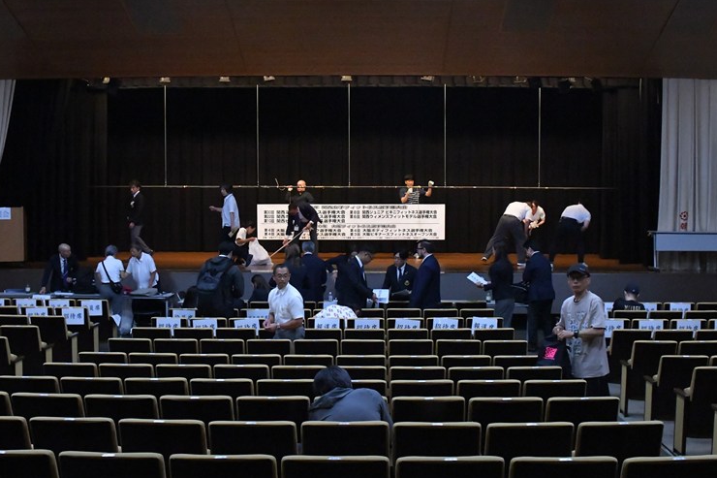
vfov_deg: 30.5
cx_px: 368
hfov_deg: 44.5
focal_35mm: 44
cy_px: 244
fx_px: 876
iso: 16000
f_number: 5.6
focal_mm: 28
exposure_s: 1/400
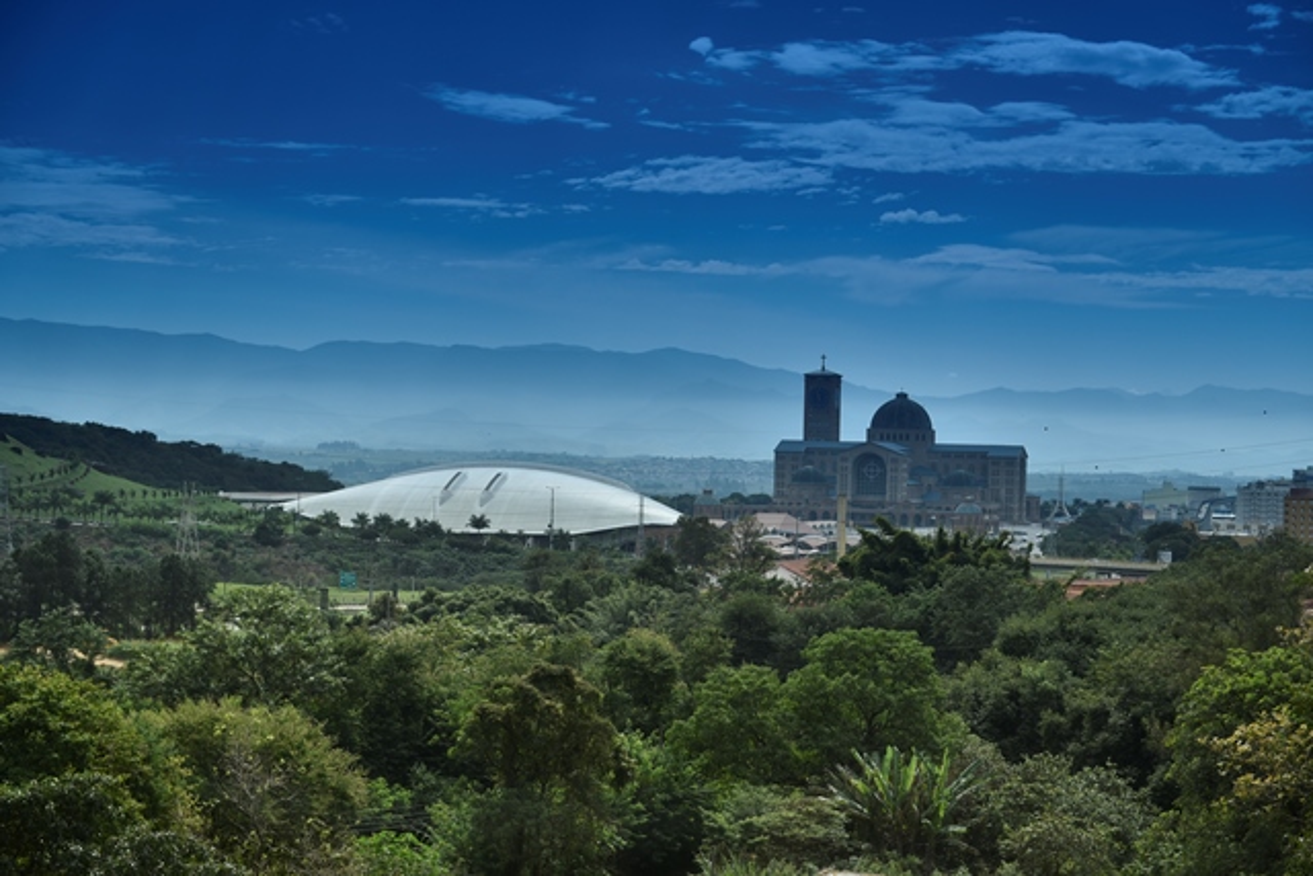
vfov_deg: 19.5
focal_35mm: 70
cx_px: 656
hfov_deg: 28.8
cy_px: 438
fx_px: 2553
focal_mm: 70
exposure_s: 1/500
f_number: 4
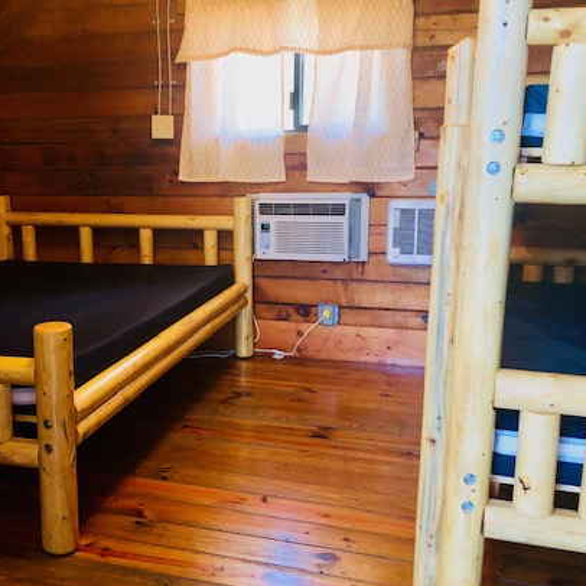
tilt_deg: -10.6
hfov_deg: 42.4
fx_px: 747
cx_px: 205
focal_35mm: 39
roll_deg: +0.3
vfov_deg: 42.8
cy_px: 277
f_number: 1.8
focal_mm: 4
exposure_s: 1/120
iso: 64
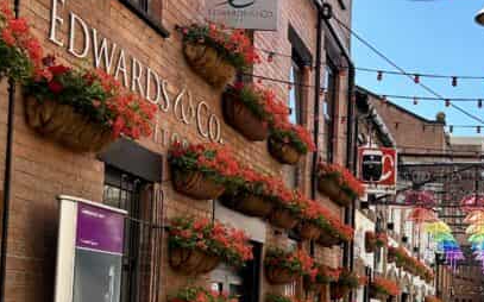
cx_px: 453
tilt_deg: +2.7
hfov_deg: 30.3
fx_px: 844
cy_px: 276
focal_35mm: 64
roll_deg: -2.0
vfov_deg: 19.9
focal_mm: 6.86
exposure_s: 1/1019
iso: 80
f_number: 1.78
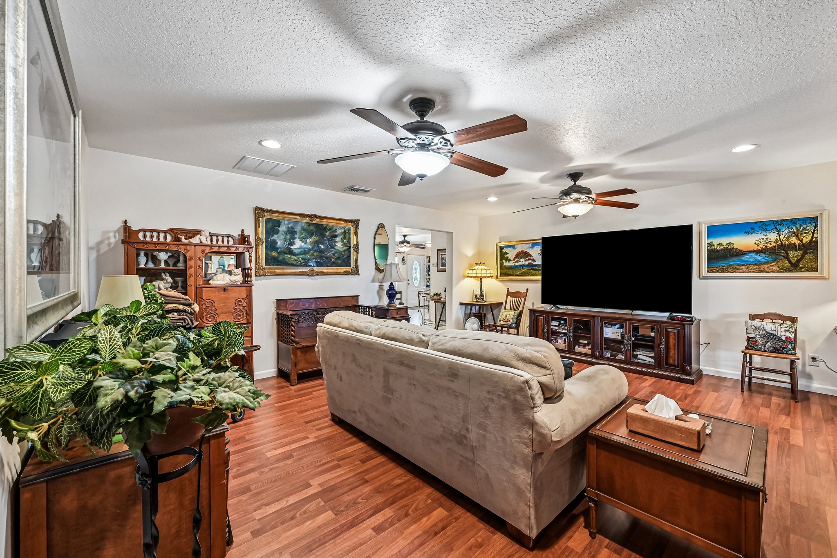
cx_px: 418
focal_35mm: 14
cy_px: 279
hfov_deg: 104.3
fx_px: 325
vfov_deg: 81.2
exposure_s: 1/20
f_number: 10
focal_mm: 14
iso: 2500
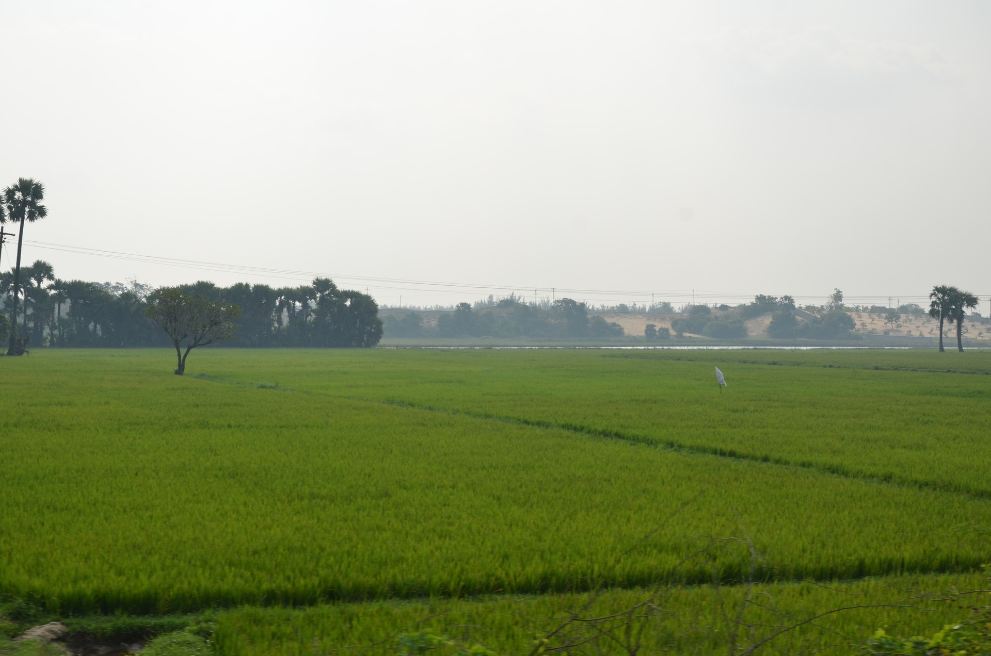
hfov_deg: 35.1
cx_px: 496
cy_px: 328
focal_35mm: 57
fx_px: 1566
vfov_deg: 23.7
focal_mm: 38
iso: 200
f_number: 10
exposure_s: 1/500
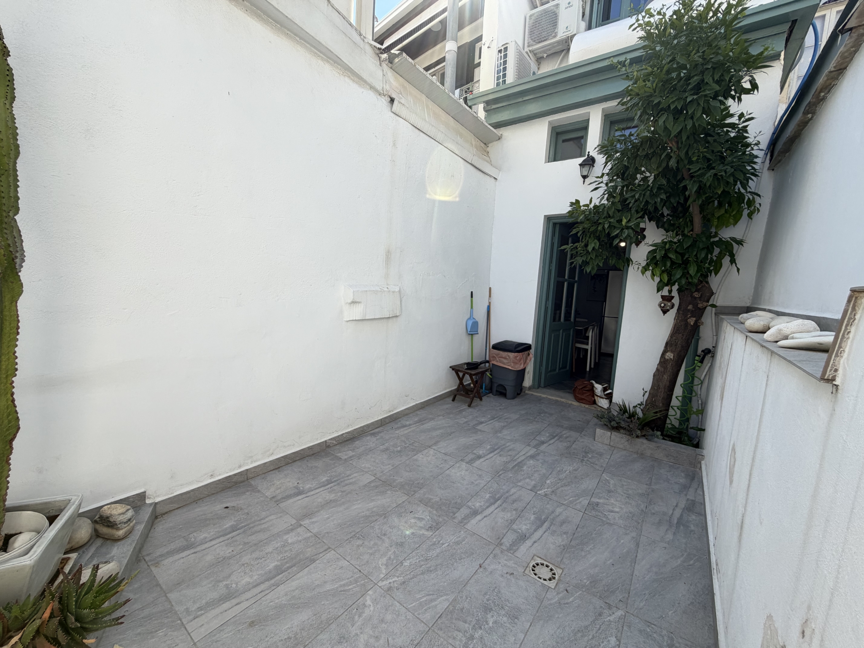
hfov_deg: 102.1
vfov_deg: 85.7
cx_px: 432
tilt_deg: -6.3
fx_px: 349
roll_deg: -2.6
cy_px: 324
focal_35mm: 14
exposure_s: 1/559
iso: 40
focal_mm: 2.22
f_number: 2.2
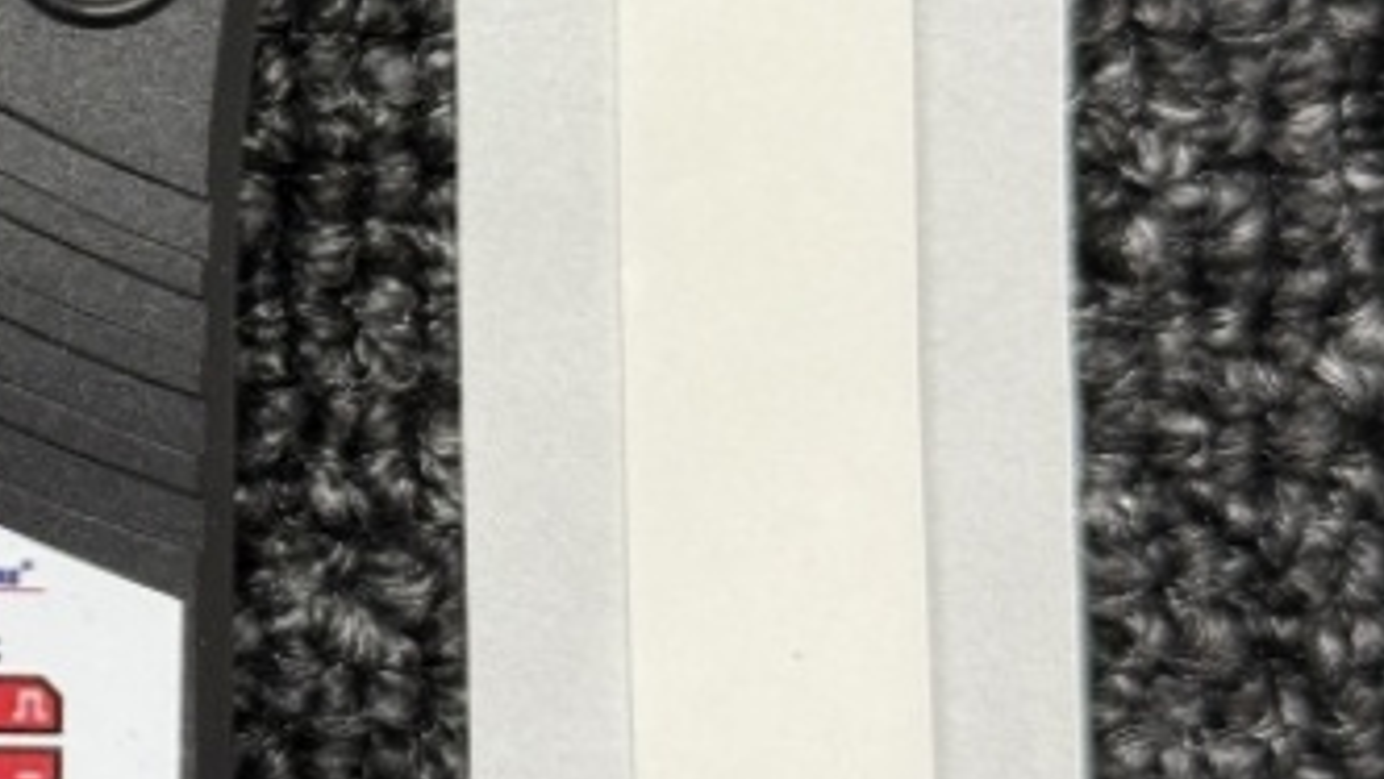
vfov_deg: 9.0
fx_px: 4919
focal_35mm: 134
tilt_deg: -87.9
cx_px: -359
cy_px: 106
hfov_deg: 15.3
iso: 80
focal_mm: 6.76
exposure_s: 1/50
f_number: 1.78
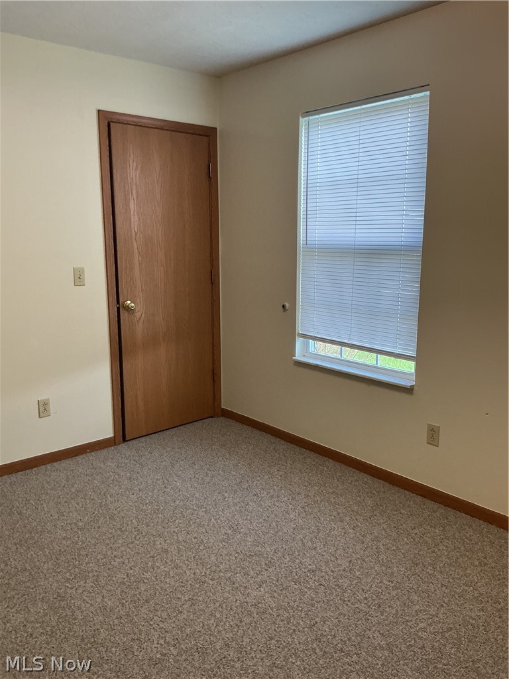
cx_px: 254
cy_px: 340
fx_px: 569
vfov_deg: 61.7
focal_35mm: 29
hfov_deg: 48.2
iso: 64
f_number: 1.8
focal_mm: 3
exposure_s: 1/60
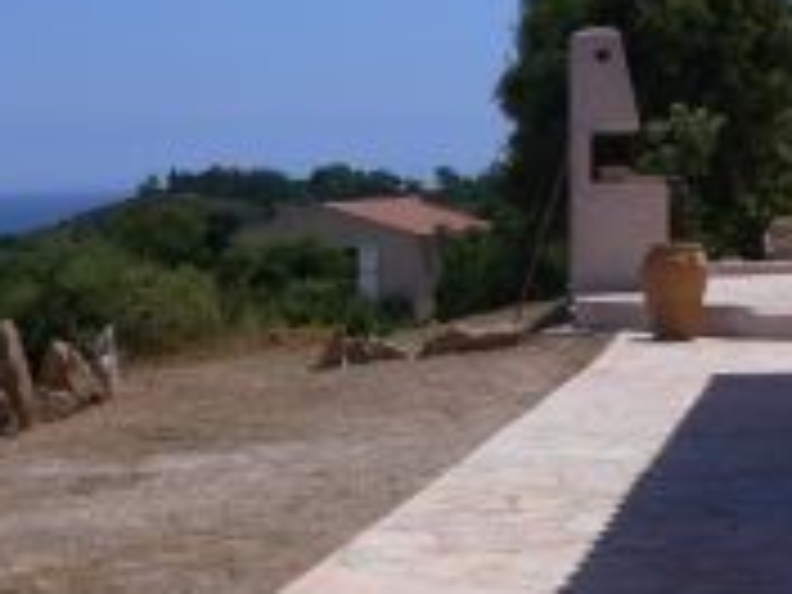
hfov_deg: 19.0
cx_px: 90
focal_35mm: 102
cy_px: 464
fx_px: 2334
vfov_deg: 14.4
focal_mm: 7.4
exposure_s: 1/200
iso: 80
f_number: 5.6
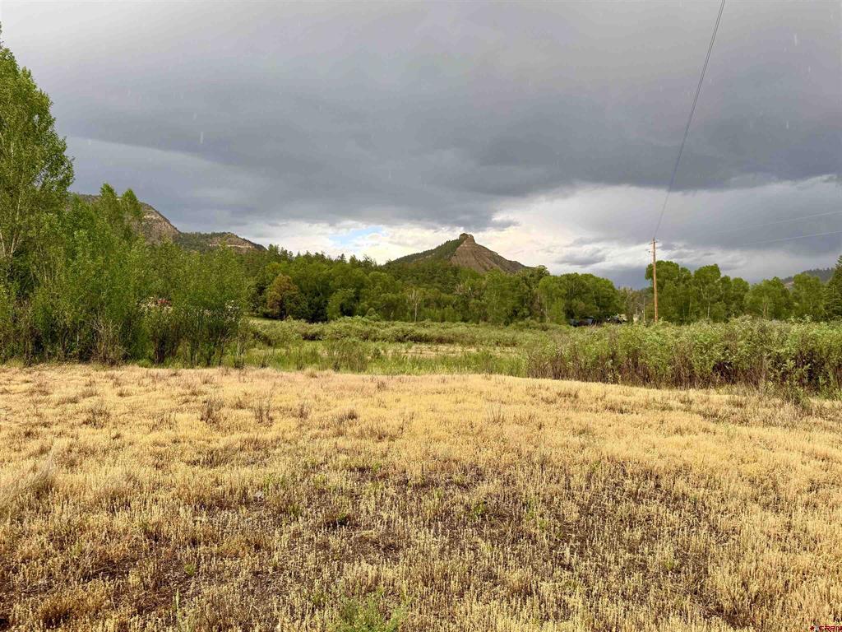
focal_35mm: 24
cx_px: 421
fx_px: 584
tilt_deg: +2.5
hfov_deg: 71.6
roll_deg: -0.4
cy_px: 316
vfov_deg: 56.8
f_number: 1.78
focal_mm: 6.76
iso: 80
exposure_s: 1/584
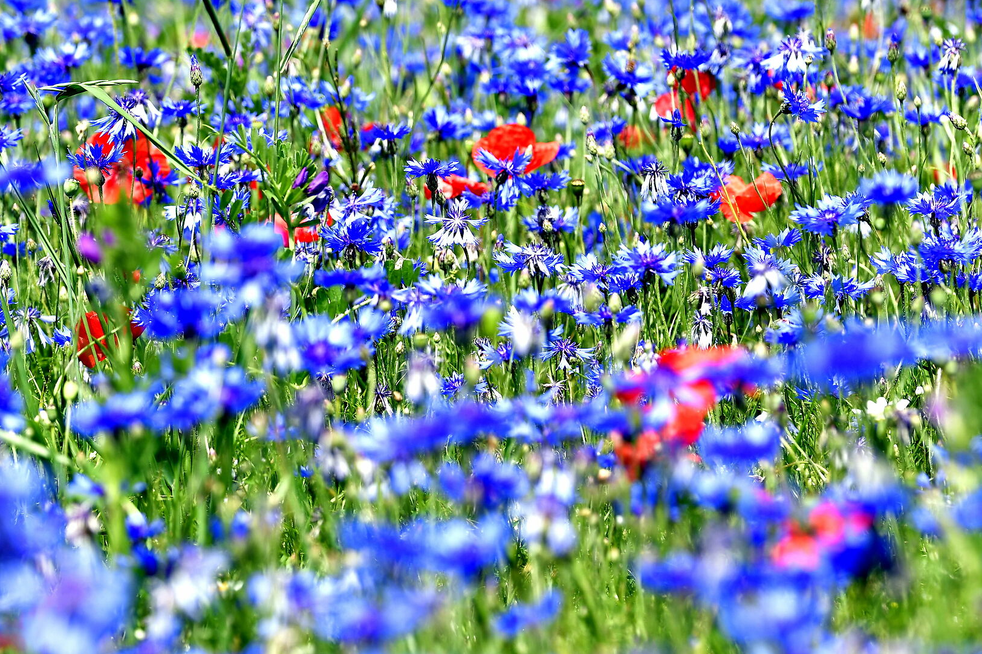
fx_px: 5563
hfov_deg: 10.1
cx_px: 396
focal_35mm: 204
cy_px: 264
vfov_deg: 6.7
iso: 100
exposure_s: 1/640
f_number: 5
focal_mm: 92
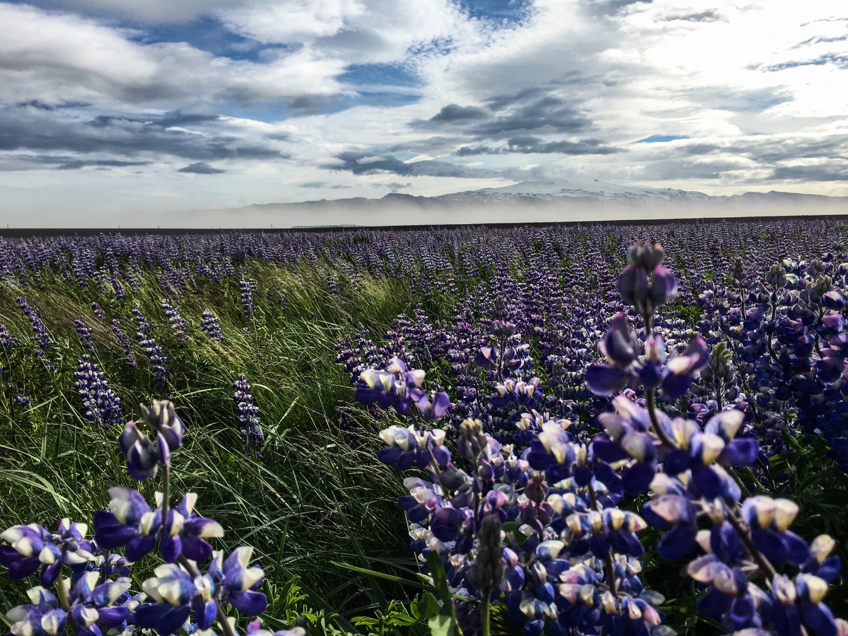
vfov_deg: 48.2
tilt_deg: -7.2
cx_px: 424
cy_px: 318
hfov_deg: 61.7
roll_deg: +1.4
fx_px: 710
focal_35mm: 29
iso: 25
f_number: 2.2
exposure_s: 1/2564
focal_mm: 4.15
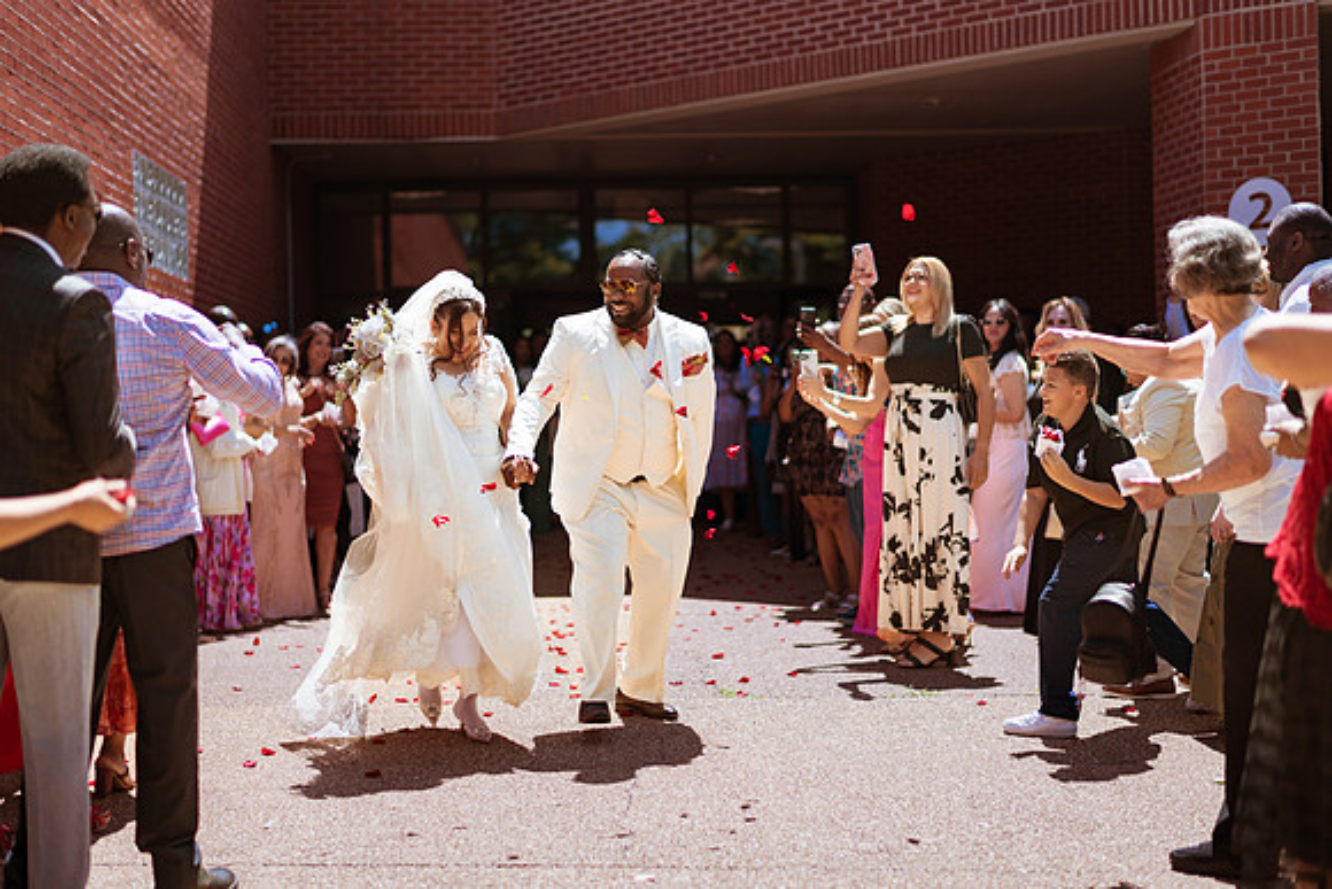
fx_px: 2146
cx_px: 666
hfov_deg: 34.5
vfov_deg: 23.4
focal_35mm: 58
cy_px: 444
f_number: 1.4
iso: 100
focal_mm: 58
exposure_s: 1/6400
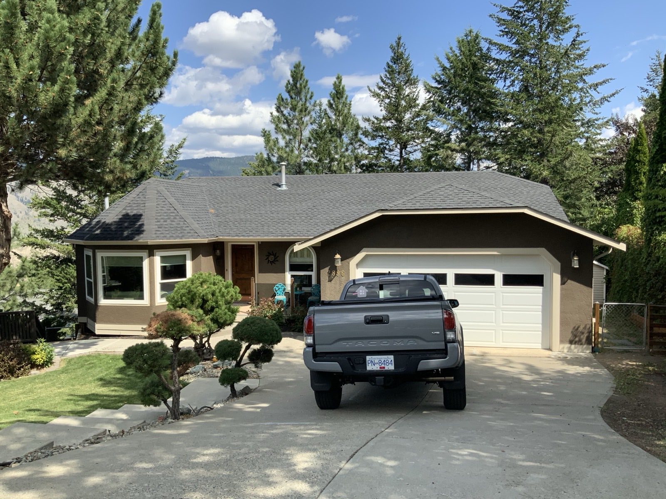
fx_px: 558
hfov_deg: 61.7
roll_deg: +1.1
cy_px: 250
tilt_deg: -4.0
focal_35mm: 29
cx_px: 333
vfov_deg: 48.2
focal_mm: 3
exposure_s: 1/1221
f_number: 1.8
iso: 16
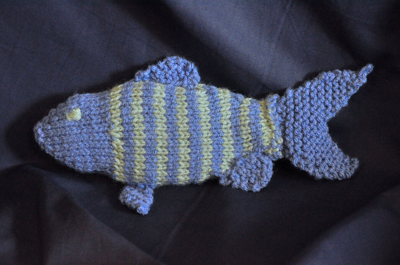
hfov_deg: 21.9
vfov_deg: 14.7
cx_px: 200
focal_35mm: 93
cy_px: 132
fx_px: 1032
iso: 3200
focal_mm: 62
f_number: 5.3
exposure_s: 1/60
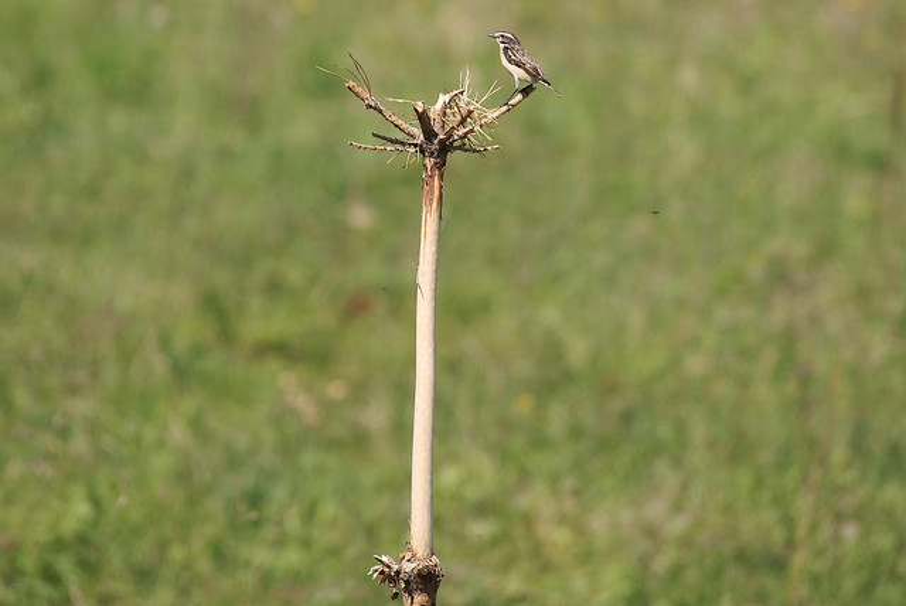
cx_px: 453
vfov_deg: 3.7
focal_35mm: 375
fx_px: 9446
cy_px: 303
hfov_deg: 5.5
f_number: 5.6
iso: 100
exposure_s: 1/500
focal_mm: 250
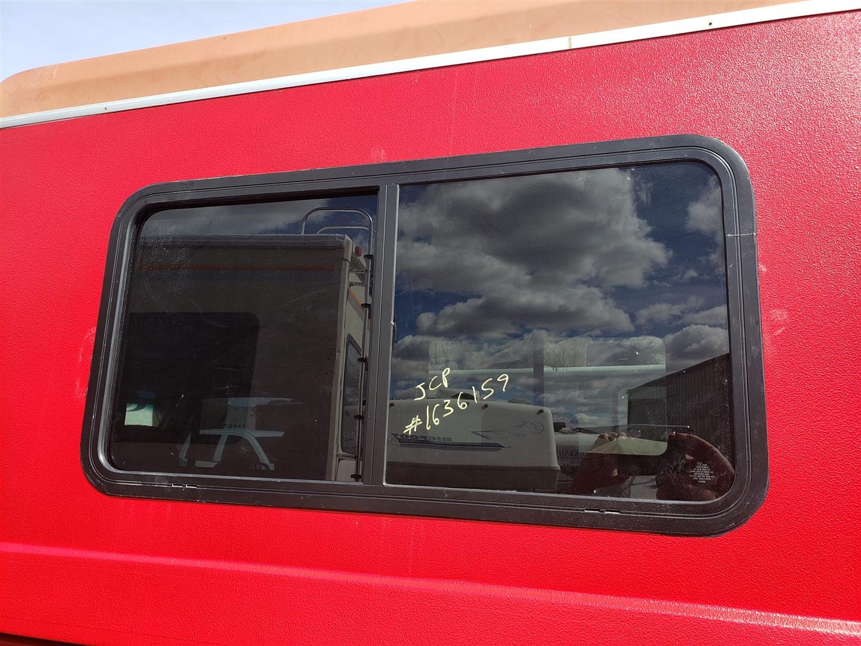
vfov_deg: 53.1
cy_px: 323
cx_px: 430
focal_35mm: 26
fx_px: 647
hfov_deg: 67.3
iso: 50
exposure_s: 1/726
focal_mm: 4.3
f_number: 2.4
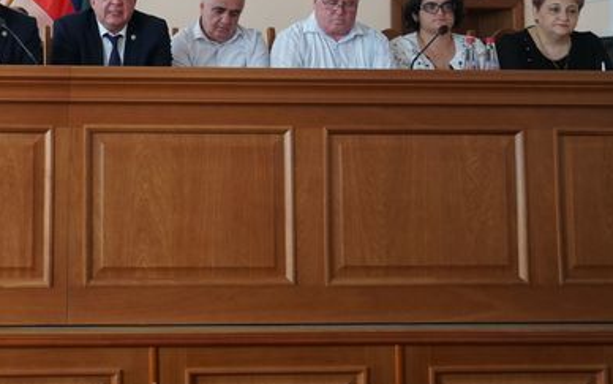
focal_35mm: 63
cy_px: 20
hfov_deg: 30.5
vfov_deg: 20.1
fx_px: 1053
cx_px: 22
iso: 800
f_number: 4
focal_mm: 20
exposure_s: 1/100
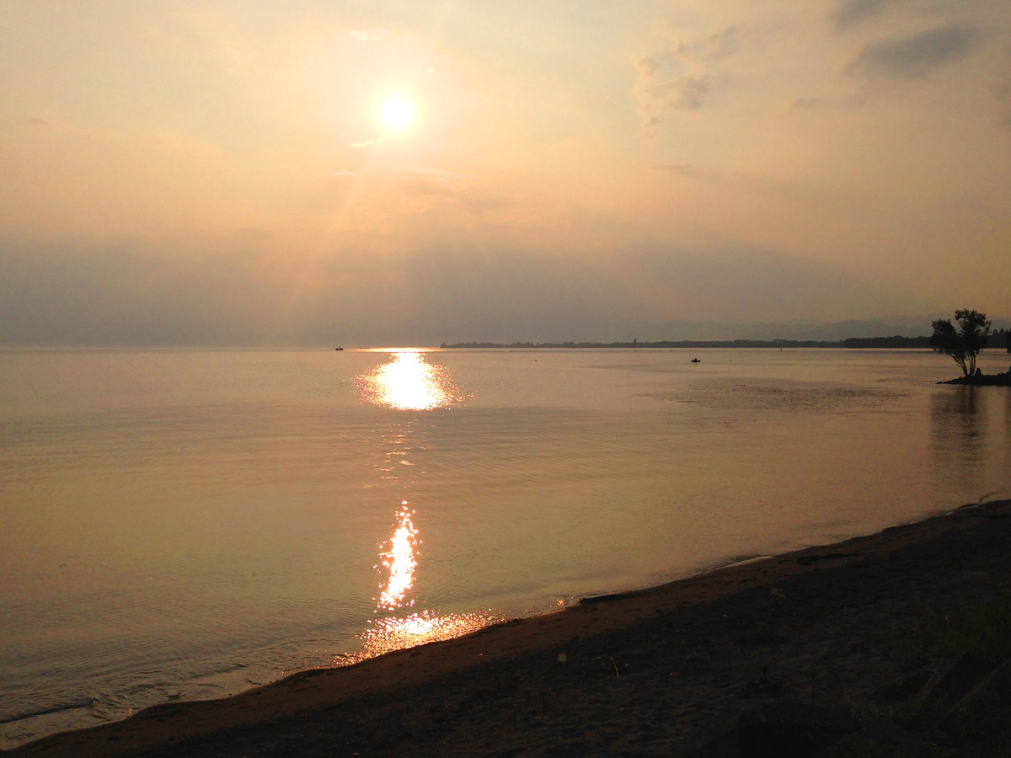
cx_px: 506
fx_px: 964
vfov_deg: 42.9
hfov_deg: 55.4
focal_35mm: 33
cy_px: 379
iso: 50
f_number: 2.4
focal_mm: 4.12
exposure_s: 1/6803
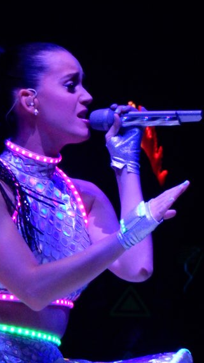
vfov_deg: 2.6
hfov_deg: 1.4
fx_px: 8081
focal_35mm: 840
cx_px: 49
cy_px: 177
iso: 1100
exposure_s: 1/125
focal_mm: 99
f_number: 6.3
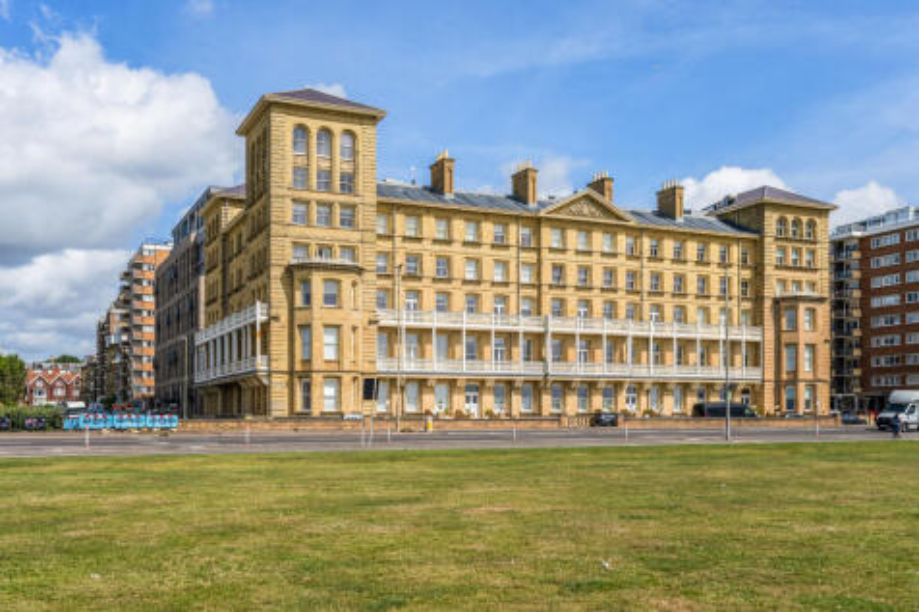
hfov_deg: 54.5
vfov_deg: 37.8
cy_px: 306
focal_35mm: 35
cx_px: 460
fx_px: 893
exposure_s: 1/1000
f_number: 10
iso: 400
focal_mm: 35
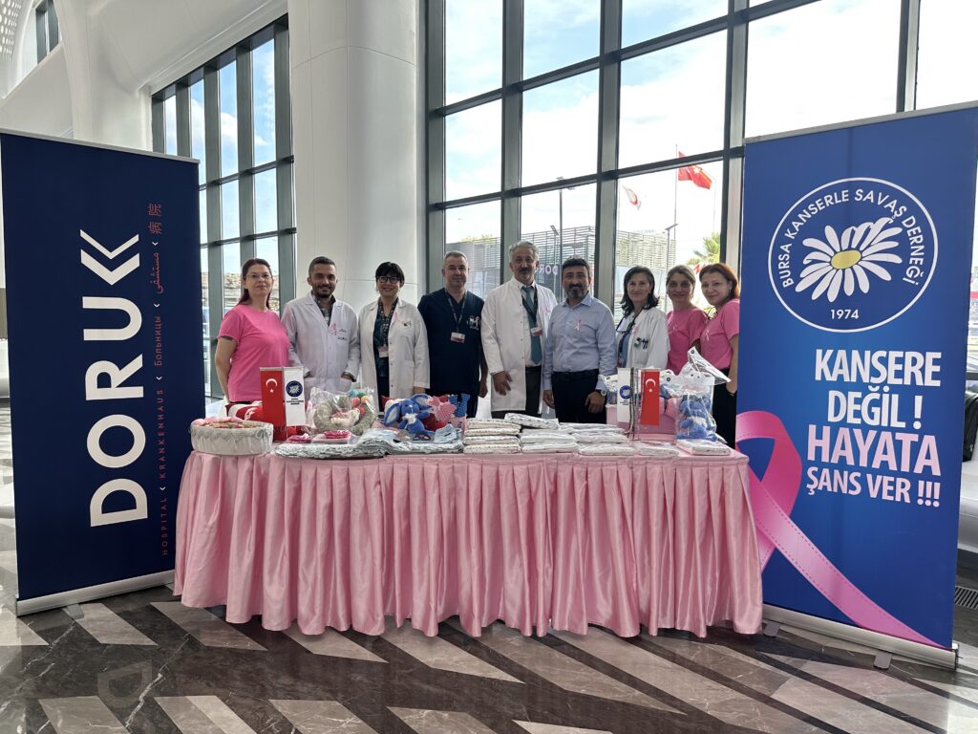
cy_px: 367
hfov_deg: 71.6
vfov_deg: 56.8
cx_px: 489
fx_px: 678
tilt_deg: -4.8
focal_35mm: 24
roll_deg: +0.0
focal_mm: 6.86
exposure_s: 1/146
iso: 125
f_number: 1.78
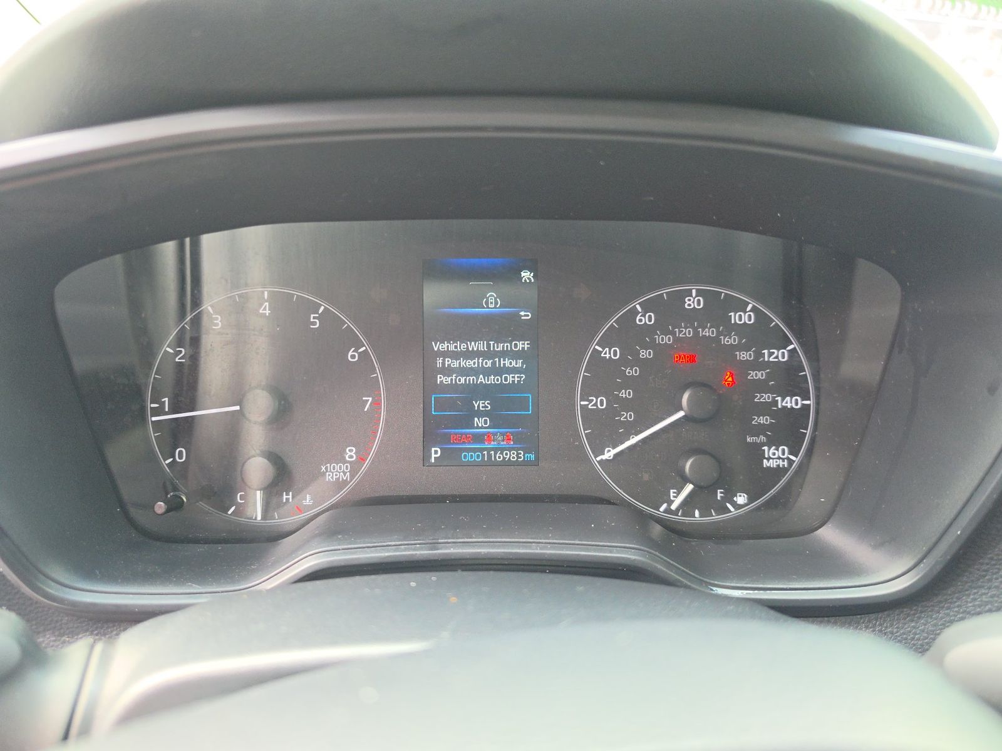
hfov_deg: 73.9
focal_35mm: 23
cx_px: 501
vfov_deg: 58.9
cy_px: 376
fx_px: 666
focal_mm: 6.5
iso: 139
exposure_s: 1/119
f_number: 1.4
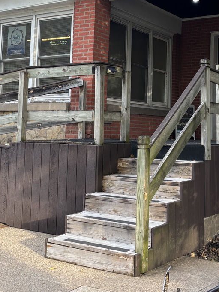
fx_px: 464
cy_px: 77
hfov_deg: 26.4
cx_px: 142
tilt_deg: +6.8
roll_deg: -1.4
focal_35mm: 55
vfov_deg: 34.3
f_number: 1.6
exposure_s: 1/121
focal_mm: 5.96
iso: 50
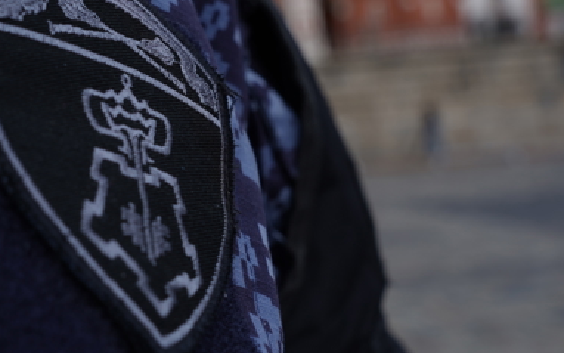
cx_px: 210
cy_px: 140
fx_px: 1046
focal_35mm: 68
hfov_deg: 30.1
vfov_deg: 19.1
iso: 50
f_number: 6.3
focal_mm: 34
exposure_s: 1/250
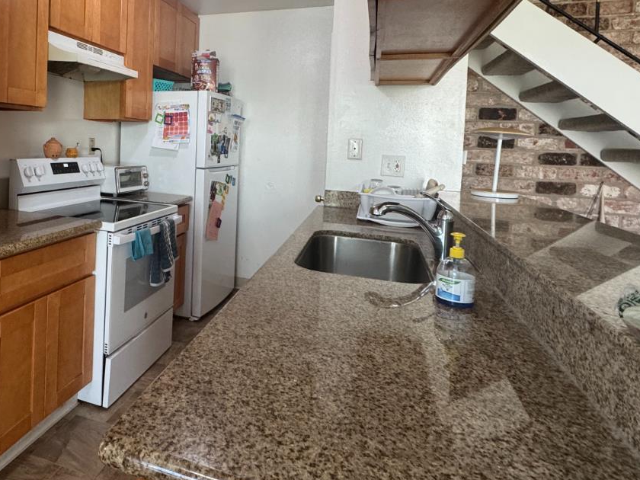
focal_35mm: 25
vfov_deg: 53.8
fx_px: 462
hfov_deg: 66.8
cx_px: 196
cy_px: 160
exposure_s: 1/60
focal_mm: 2.22
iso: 250
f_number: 2.2
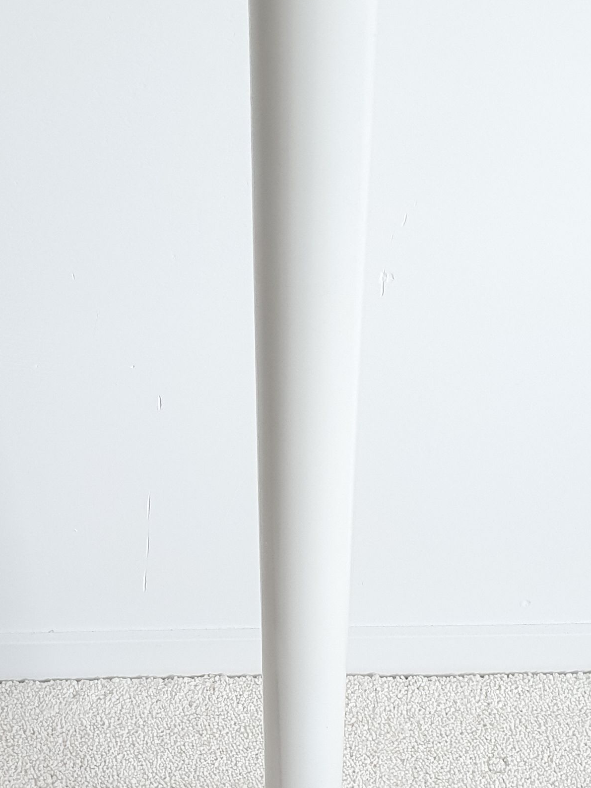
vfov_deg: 29.1
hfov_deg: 22.2
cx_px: 199
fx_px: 1502
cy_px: 541
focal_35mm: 66
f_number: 2.4
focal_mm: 4.32
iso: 125
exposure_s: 1/120
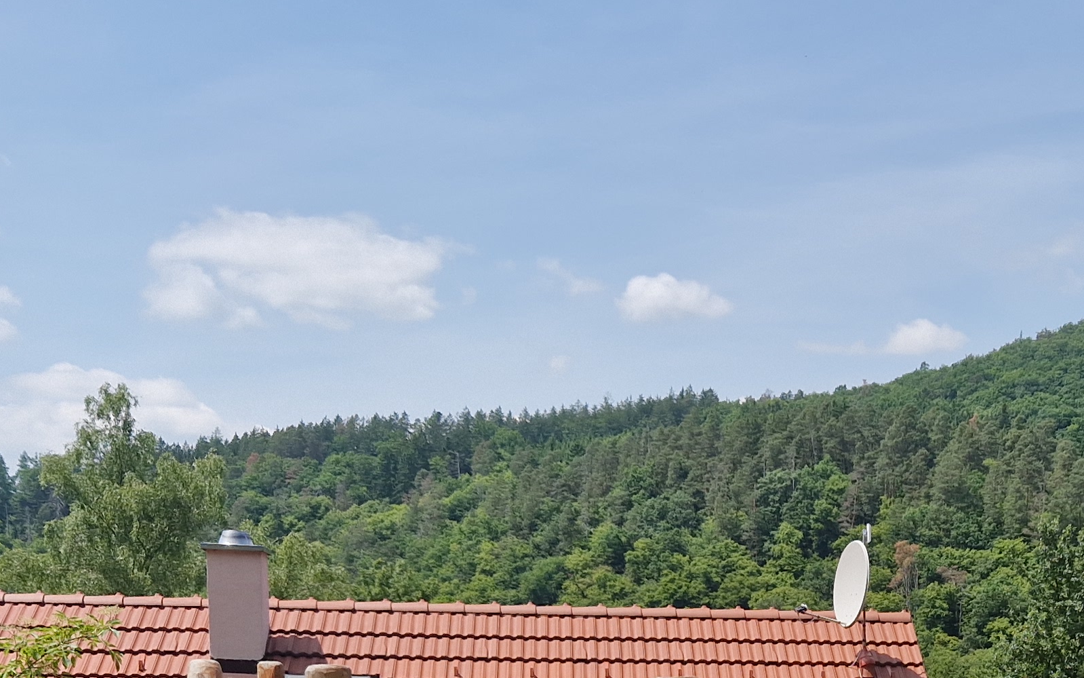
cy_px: 842
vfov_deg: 19.8
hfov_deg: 32.3
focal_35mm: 61
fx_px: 1802
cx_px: 906
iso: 50
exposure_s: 1/1855
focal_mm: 5.4
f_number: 1.8
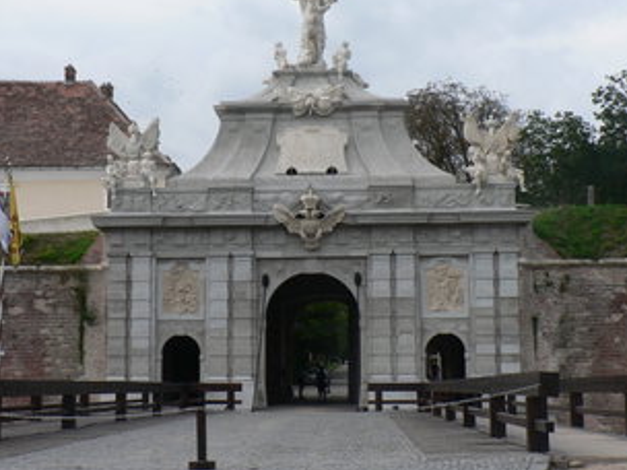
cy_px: 233
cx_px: 311
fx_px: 1214
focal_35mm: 67
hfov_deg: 29.0
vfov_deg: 21.9
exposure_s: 1/400
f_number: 4.5
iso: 80
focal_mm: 8.4
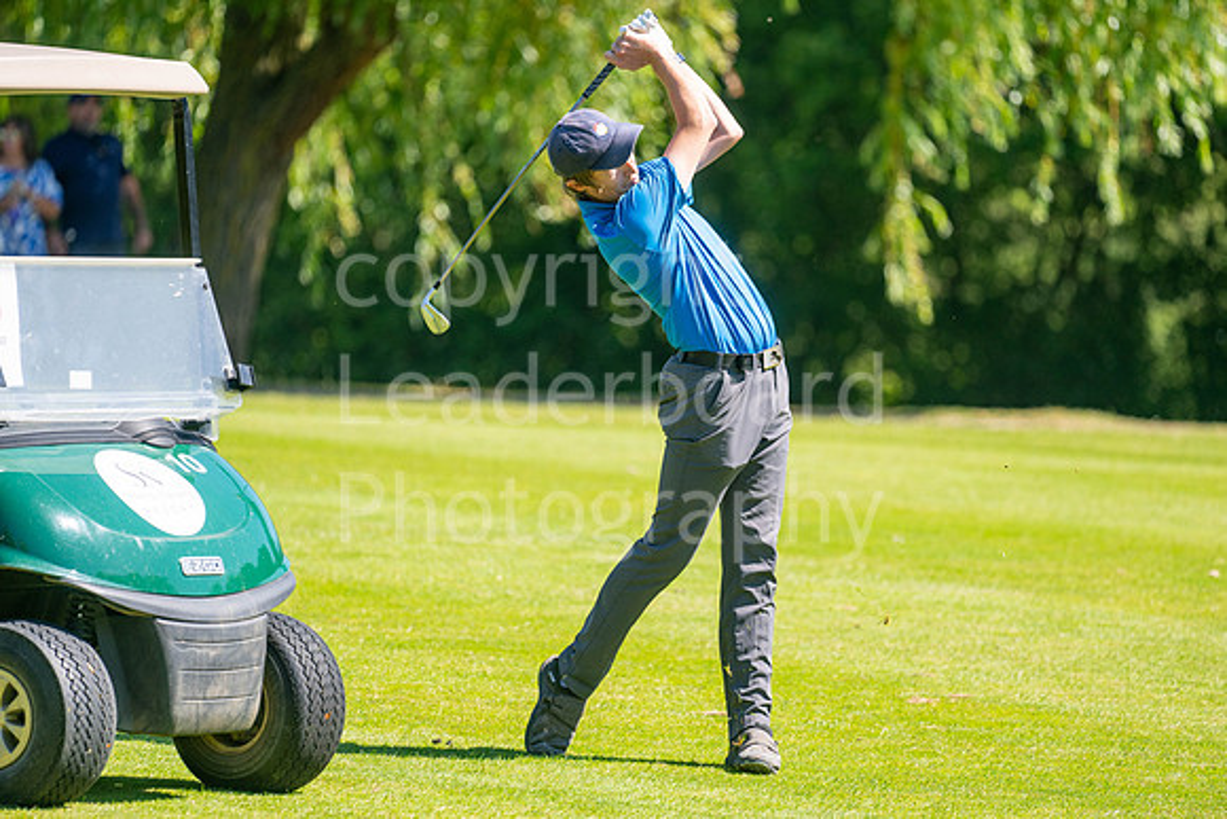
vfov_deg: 4.6
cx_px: 614
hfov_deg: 6.9
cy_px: 410
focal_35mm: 300
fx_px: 10227
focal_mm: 300
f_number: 4.5
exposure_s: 1/1000
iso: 250
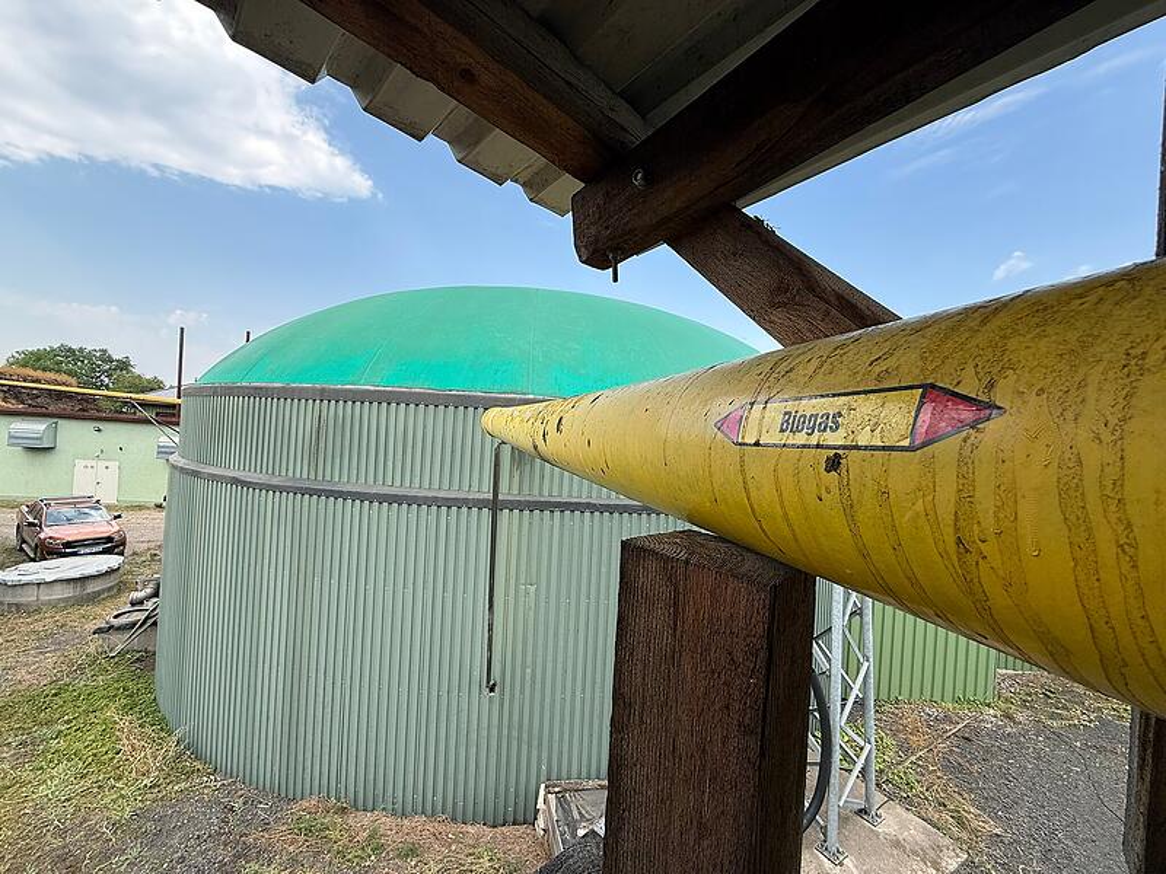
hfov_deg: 102.1
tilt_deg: +1.2
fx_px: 472
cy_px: 437
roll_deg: -3.7
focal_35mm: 14
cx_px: 583
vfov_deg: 85.7
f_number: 2.2
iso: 50
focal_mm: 2.22
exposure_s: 1/475
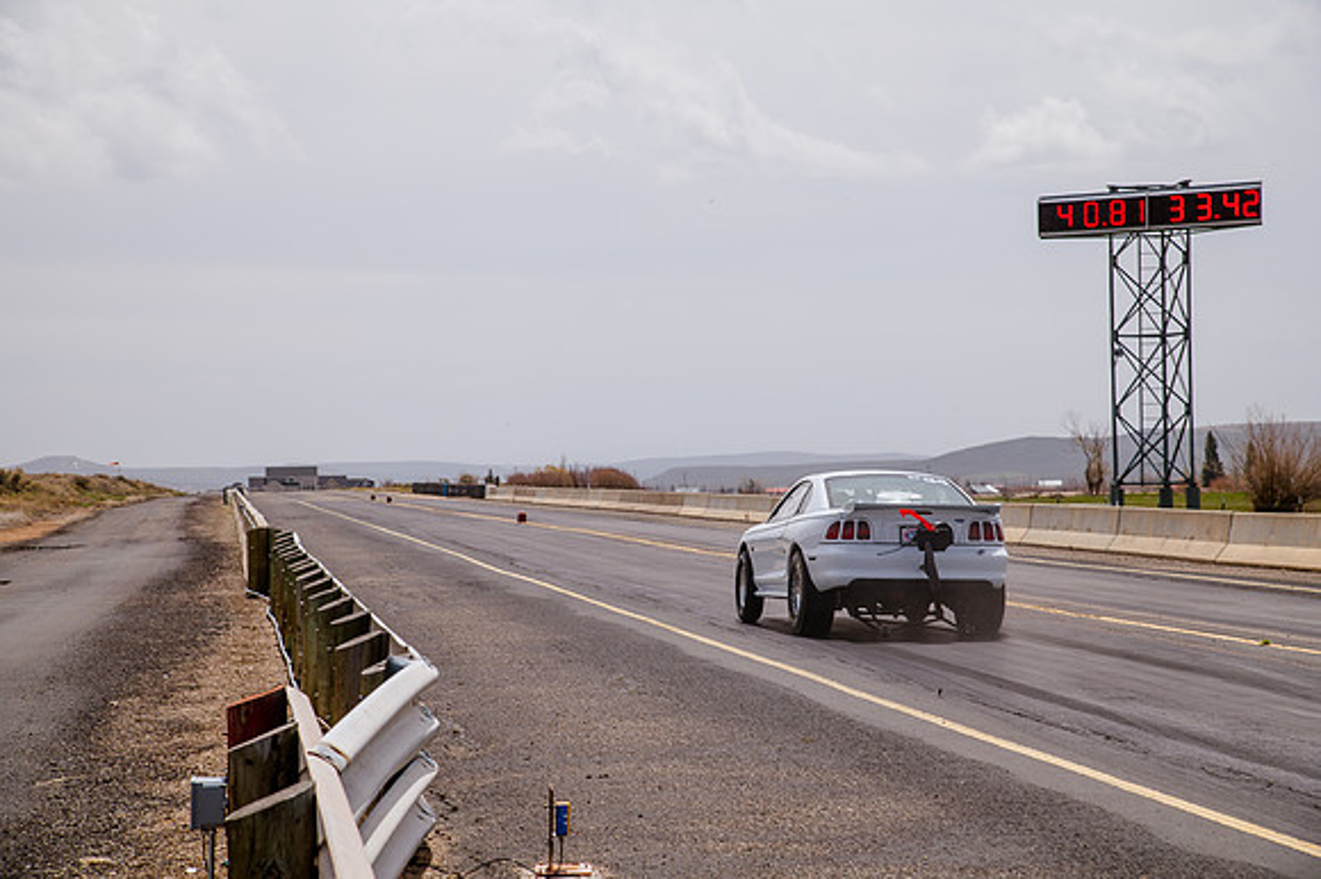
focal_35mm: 86
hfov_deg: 23.7
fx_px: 3154
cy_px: 440
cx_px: 660
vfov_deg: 15.9
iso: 200
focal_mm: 86
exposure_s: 1/500
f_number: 10
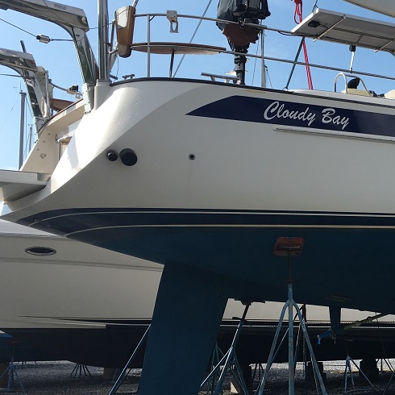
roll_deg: -0.6
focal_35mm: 57
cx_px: 416
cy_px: 216
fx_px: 736
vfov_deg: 30.0
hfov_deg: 27.9
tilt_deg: +7.0
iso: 25
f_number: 2.2
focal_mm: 4.15
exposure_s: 1/1479
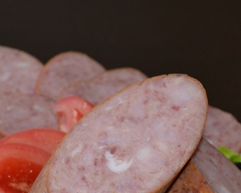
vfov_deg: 13.1
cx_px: 57
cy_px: 167
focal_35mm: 117
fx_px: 836
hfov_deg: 16.3
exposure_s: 1/60
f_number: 5
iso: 800
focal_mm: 35
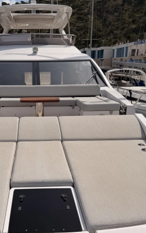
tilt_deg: -13.5
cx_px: 40
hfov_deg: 35.6
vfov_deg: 55.3
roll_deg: +0.6
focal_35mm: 35
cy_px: 119
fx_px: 223
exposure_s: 1/14286
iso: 80
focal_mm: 6.76
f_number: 1.78
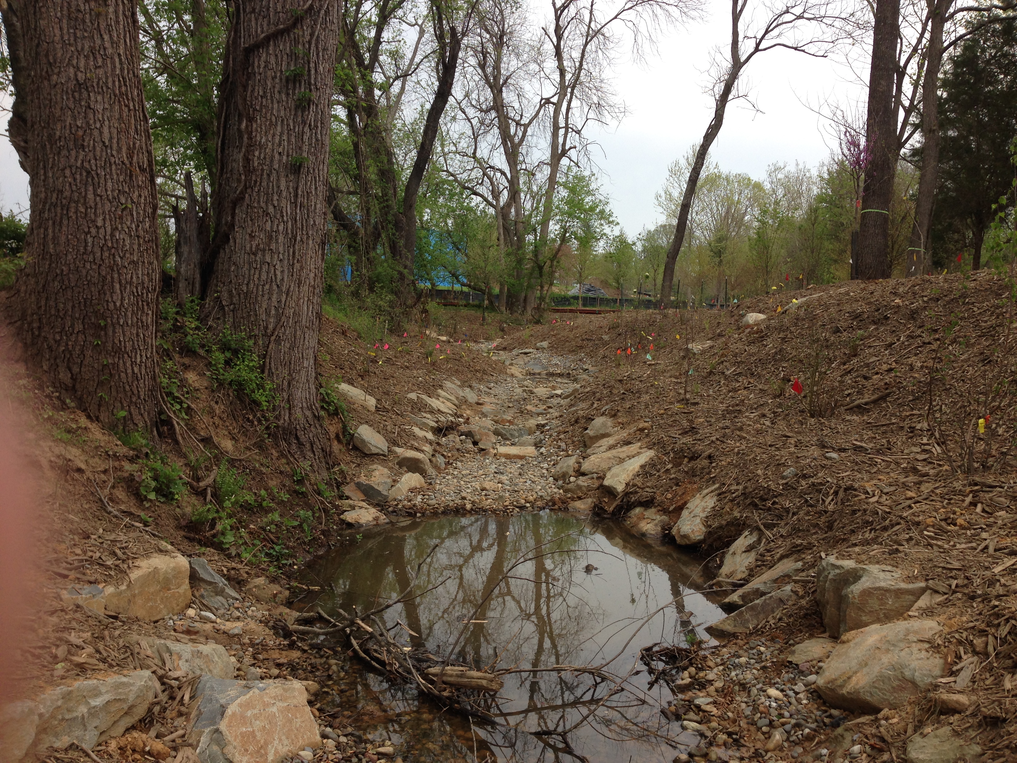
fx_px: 970
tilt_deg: -3.1
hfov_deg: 55.4
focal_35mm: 33
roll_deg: -1.3
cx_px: 508
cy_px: 382
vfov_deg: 42.9
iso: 50
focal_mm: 4.12
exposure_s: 1/653
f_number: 2.4
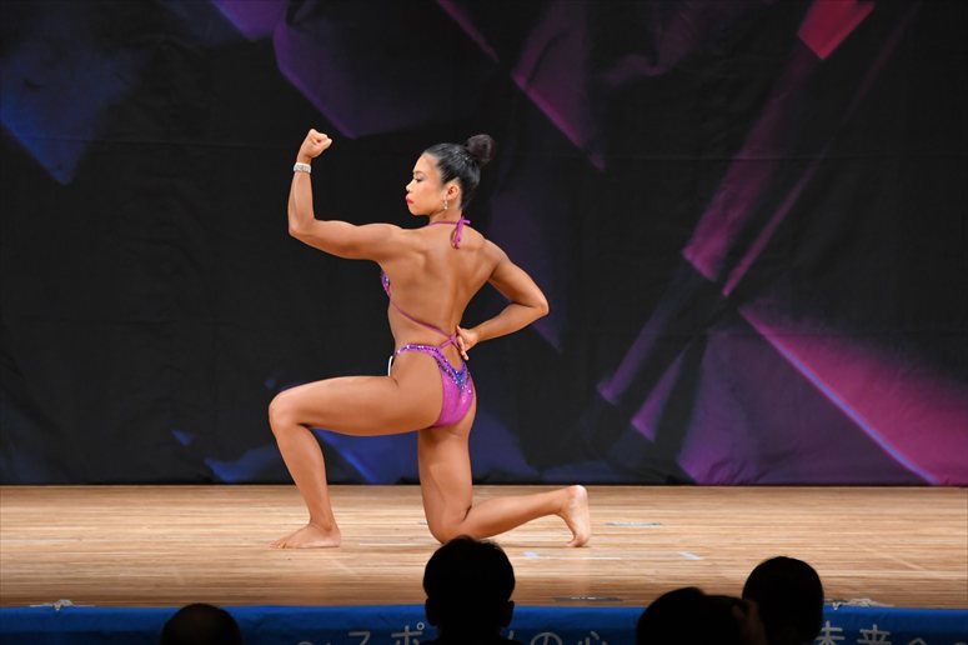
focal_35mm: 285
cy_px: 322
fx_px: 7660
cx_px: 484
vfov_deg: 4.8
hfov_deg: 7.2
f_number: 5.6
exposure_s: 1/400
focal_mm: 190
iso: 2500
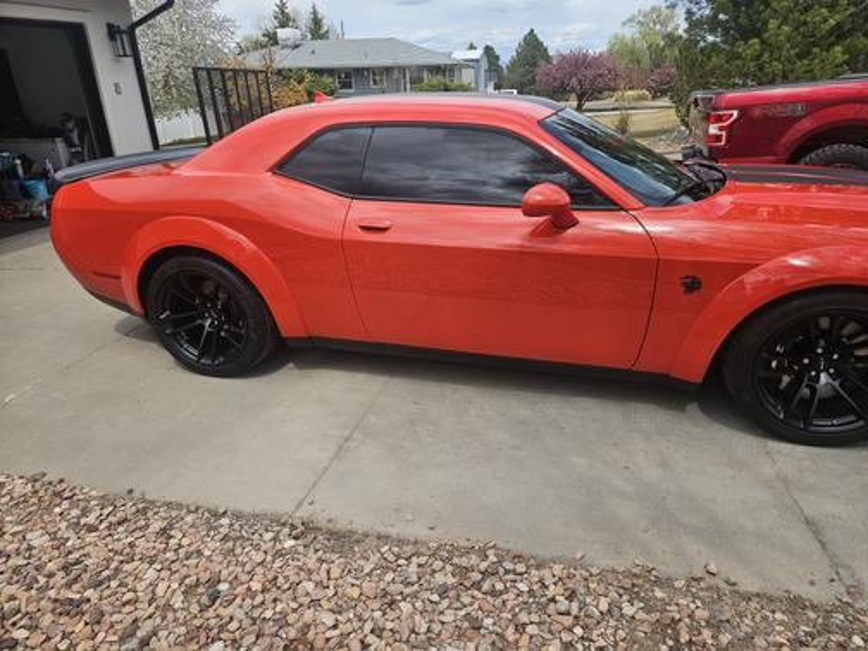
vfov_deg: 58.9
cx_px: 434
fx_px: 577
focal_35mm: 23
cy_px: 326
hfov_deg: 73.9
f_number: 1.8
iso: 25
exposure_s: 1/1859
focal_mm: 5.4
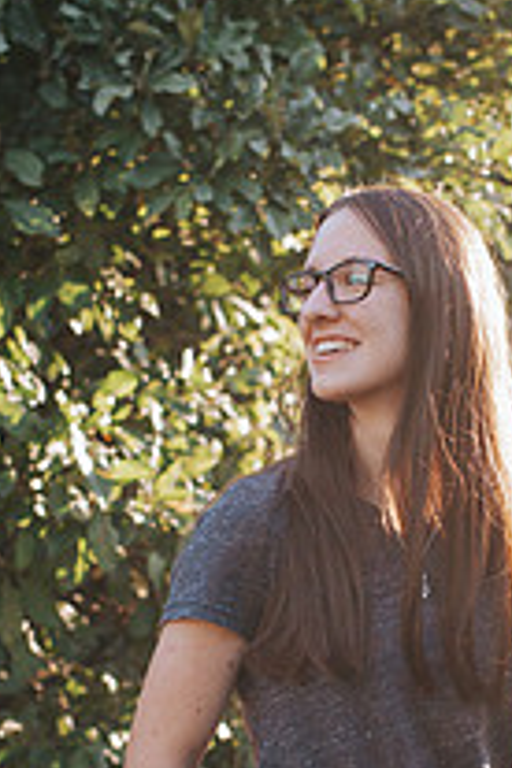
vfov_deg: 26.3
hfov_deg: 17.8
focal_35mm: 76
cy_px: 571
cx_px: 378
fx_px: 1621
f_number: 2.8
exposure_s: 1/500
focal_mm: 35
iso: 220
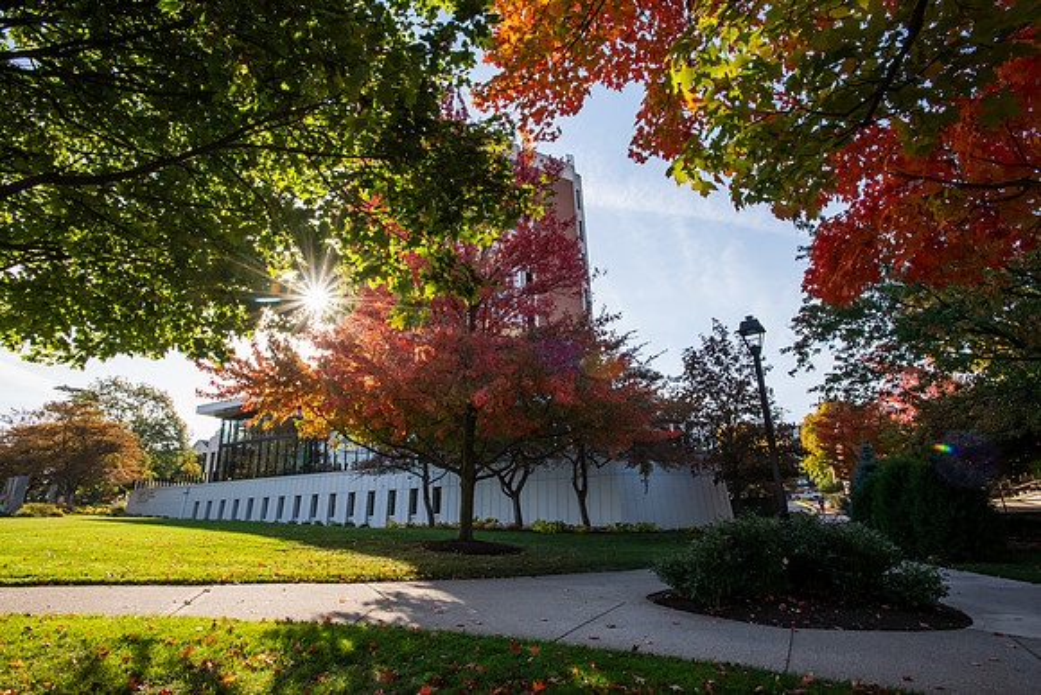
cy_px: 348
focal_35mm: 19
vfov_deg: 64.6
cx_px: 520
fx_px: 550
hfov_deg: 86.9
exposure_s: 1/160
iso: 800
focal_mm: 19
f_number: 20
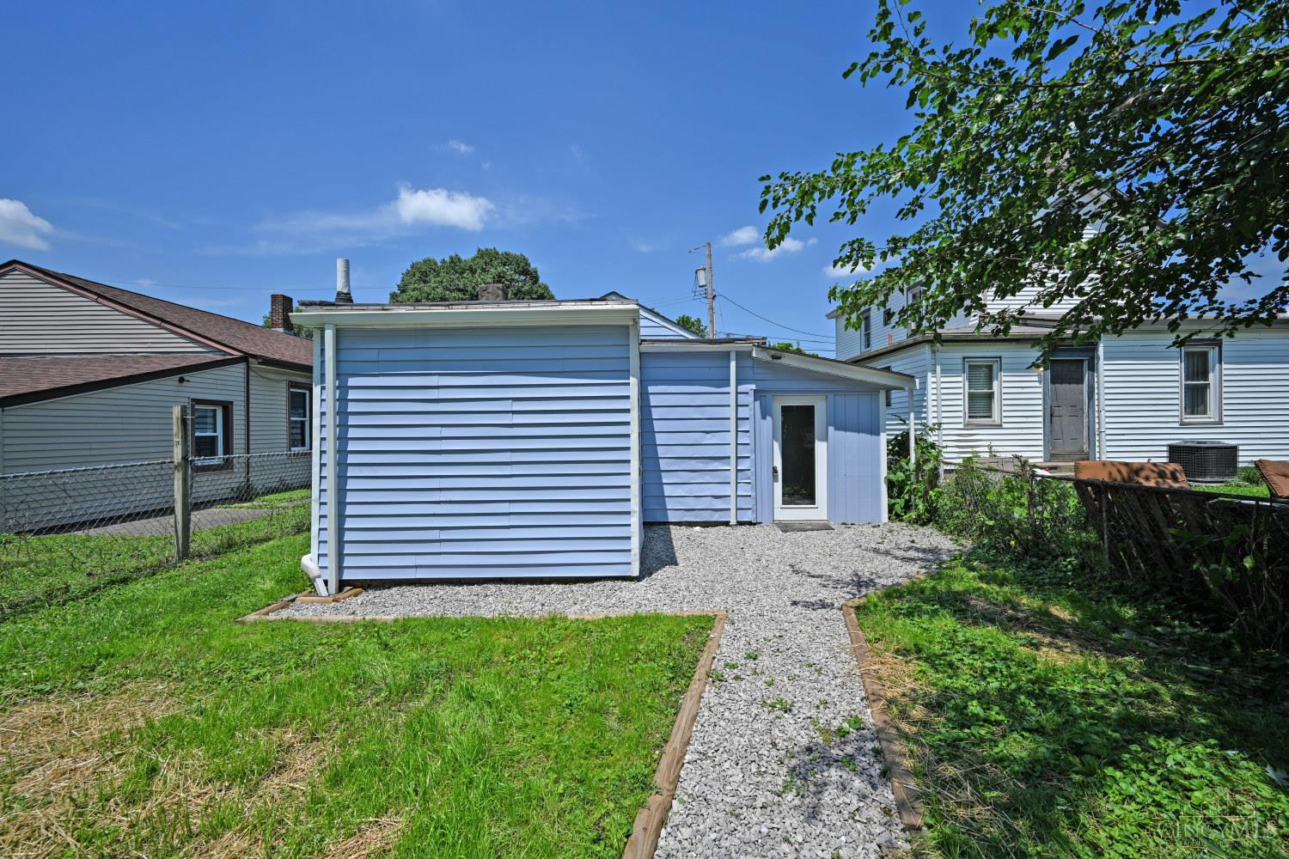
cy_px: 430
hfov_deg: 104.3
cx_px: 644
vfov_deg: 81.2
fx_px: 501
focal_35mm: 14
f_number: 8
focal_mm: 14
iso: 100
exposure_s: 1/500
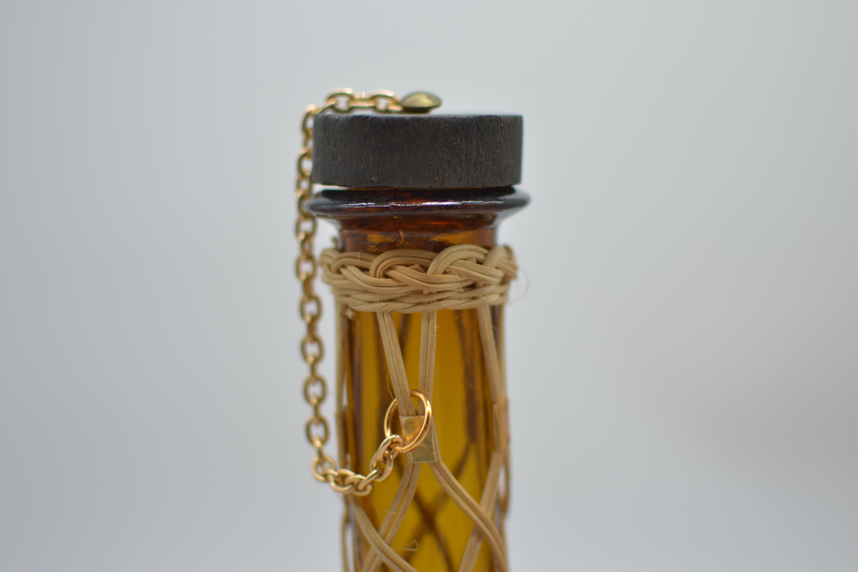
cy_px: 286
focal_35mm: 52
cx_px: 429
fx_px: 1251
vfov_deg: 25.8
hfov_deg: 37.9
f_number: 1.8
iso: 100
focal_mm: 35
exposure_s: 1/500
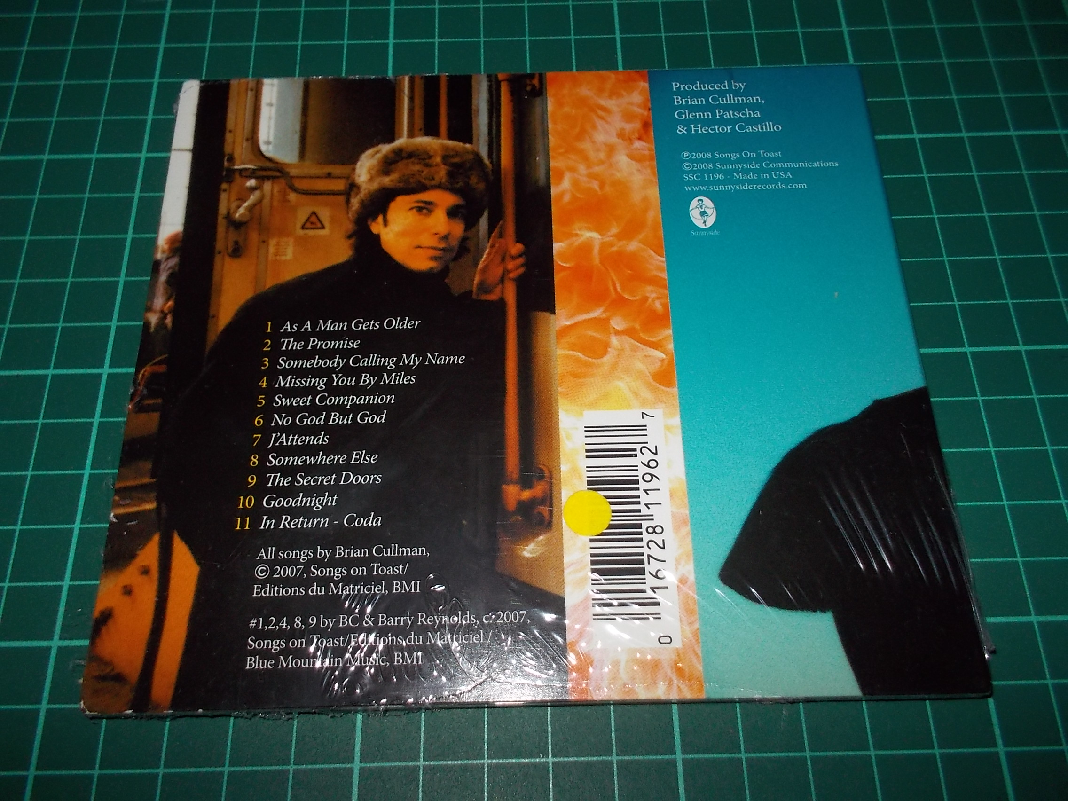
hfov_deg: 61.7
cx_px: 534
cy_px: 400
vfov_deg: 48.2
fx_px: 895
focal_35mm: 29
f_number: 3.3
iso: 200
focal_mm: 4.1
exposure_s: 1/30
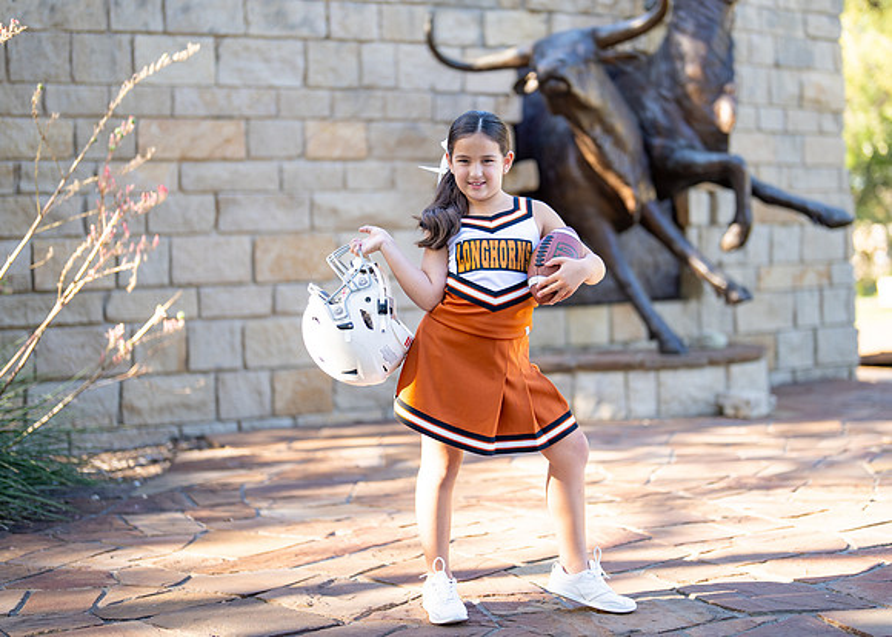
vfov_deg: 22.8
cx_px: 501
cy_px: 284
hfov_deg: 31.5
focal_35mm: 62
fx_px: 1580
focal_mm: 50
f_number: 1.2
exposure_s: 1/1000
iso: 125
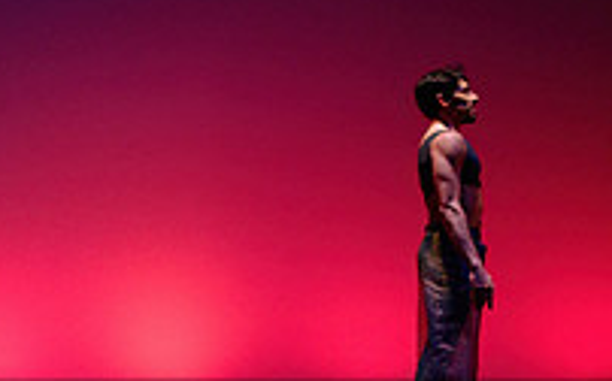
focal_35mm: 77
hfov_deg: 24.1
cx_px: -146
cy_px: 304
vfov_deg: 16.8
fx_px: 1284
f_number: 1.4
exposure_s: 1/400
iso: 1000
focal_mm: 24
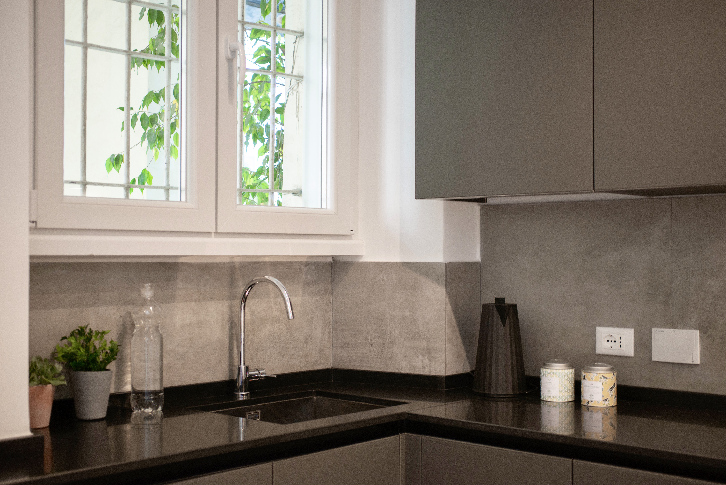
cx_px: 363
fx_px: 1009
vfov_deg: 27.0
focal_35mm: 50
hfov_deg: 39.6
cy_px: 242
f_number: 3.2
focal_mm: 50
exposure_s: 1/60
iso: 400
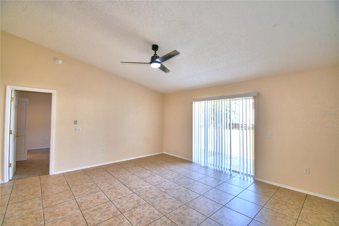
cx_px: 170
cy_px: 113
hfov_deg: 100.4
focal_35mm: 15
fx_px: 141
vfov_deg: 77.3
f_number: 4.5
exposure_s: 1/80
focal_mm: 10
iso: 100
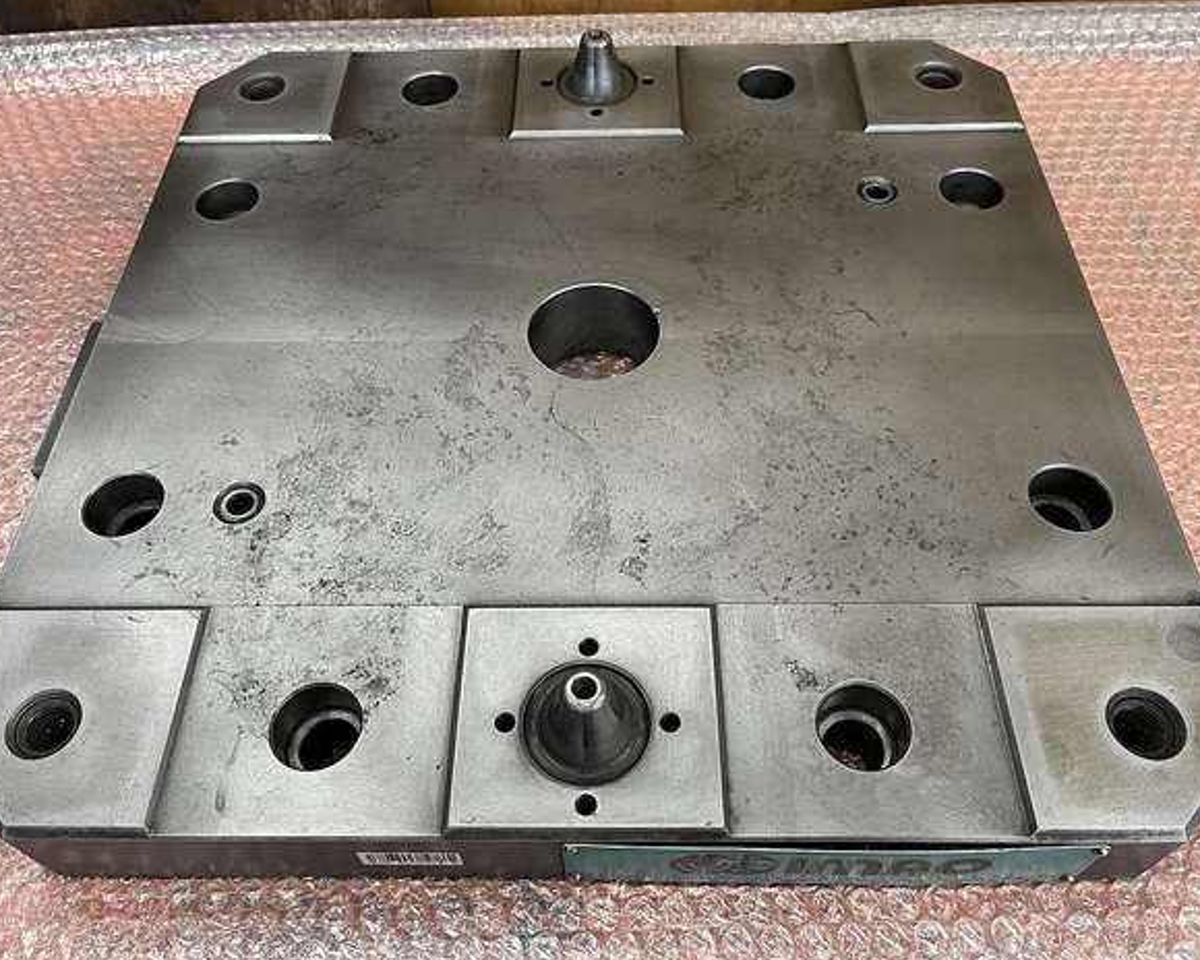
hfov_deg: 62.2
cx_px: 598
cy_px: 476
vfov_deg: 51.5
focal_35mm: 28
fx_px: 994
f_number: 1.6
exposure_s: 1/60
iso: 125
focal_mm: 5.1
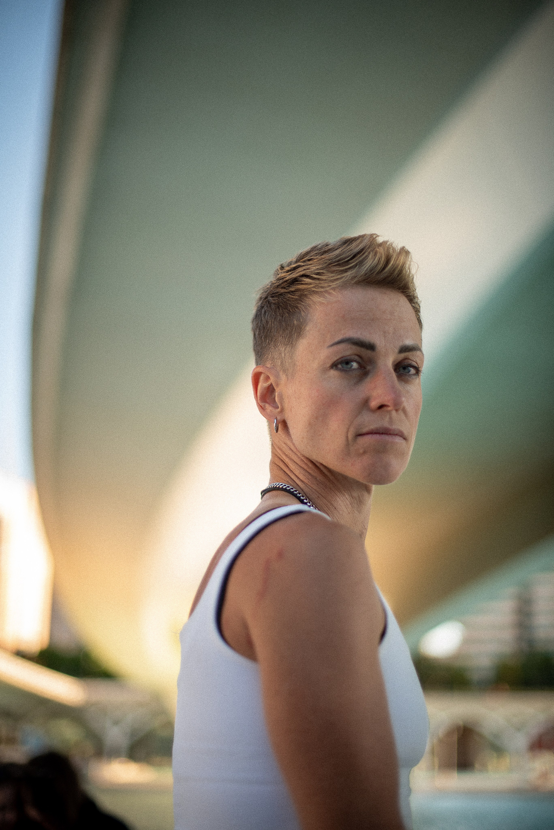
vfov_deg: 39.6
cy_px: 415
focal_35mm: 50
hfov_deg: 27.0
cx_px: 277
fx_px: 1153
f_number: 1.4
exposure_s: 1/800
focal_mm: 50
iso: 250
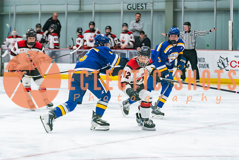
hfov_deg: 15.1
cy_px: 87
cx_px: 101
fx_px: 899
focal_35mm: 135
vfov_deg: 10.1
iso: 2000
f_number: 2.8
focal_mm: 70
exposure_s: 1/640
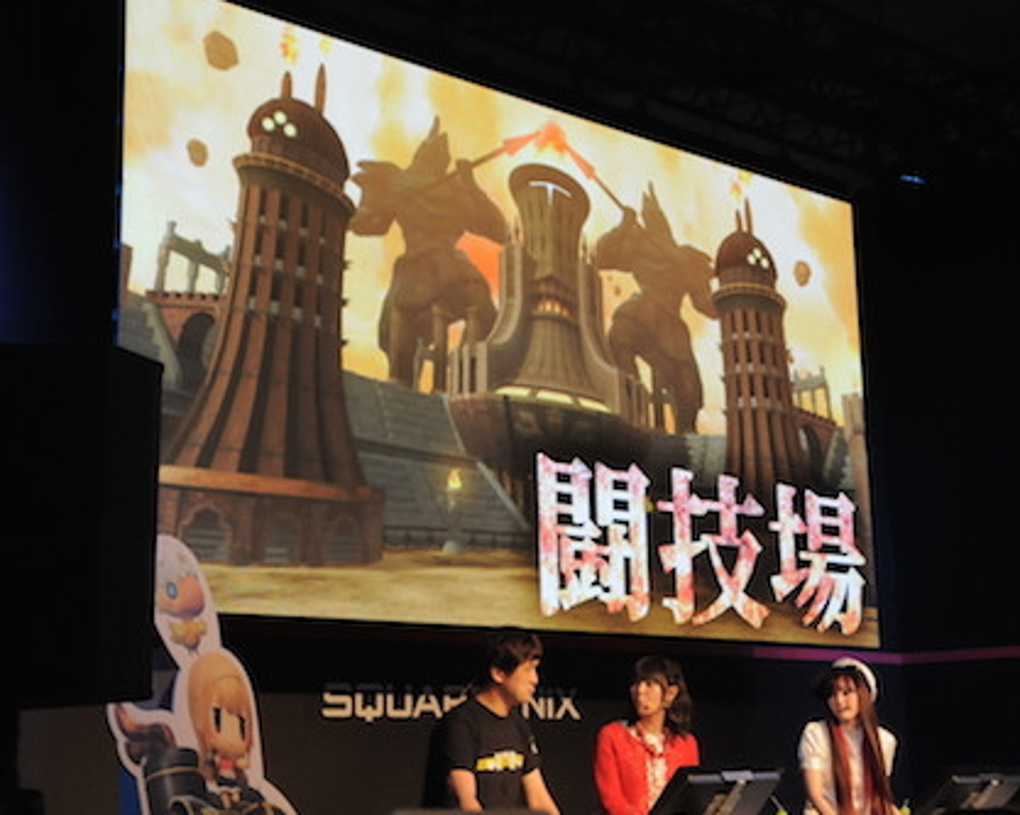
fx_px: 1616
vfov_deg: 28.3
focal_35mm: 54
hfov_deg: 35.0
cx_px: 487
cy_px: 409
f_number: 11
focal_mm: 31
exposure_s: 1/60
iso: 1600
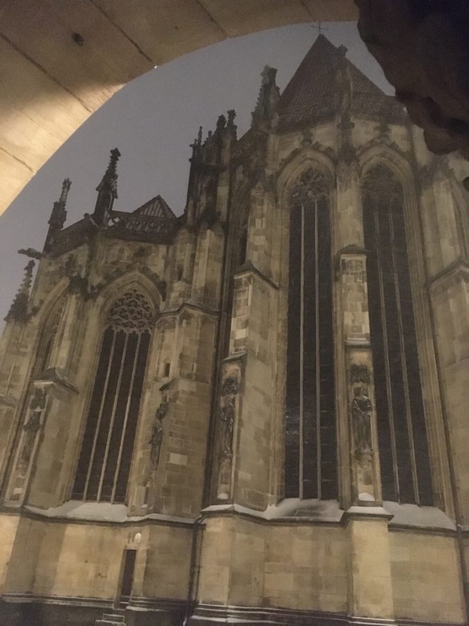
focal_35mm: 29
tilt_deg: +27.1
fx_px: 524
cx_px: 234
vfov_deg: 61.7
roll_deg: -2.7
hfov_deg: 48.2
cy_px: 313
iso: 2000
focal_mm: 4.15
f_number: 2.2
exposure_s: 1/17
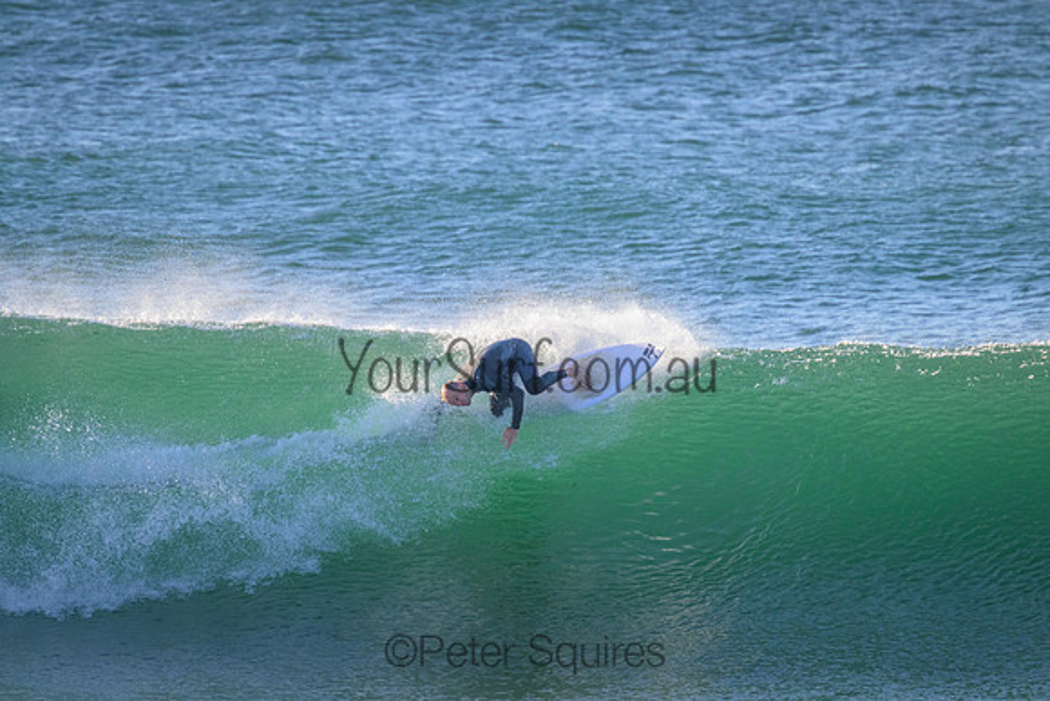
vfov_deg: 1.7
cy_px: 350
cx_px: 525
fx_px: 23338
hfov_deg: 2.6
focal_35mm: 800
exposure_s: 1/1250
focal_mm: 800
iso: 3200
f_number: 11
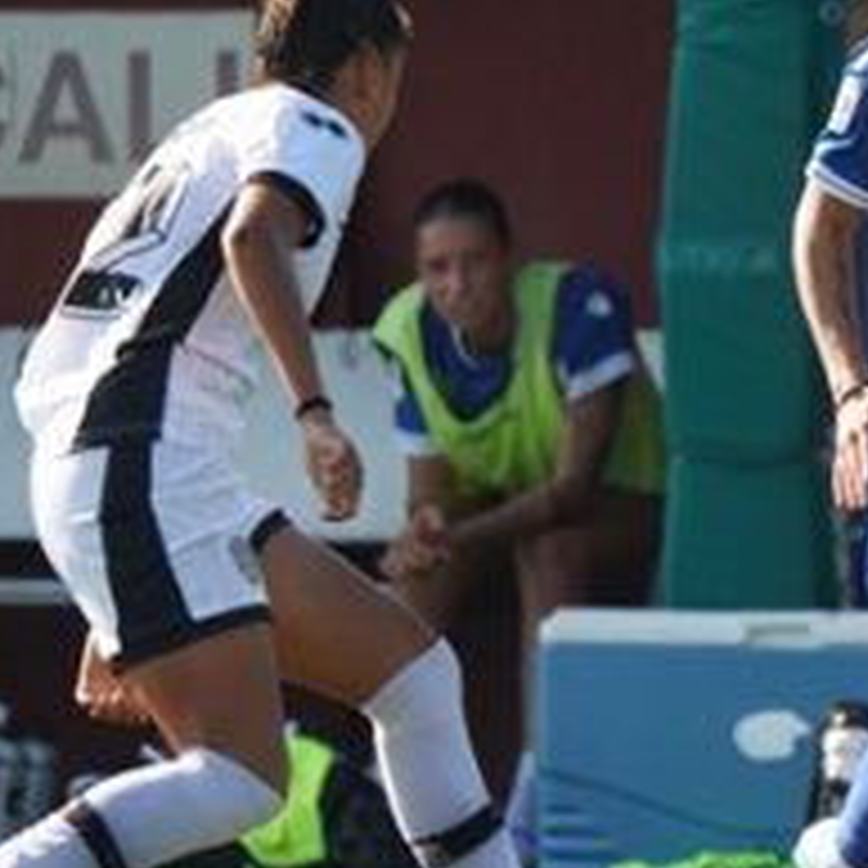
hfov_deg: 1.0
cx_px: 1097
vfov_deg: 1.0
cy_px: 342
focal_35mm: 1691
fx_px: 47972
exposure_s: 1/2500
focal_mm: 600
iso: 2000
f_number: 6.3
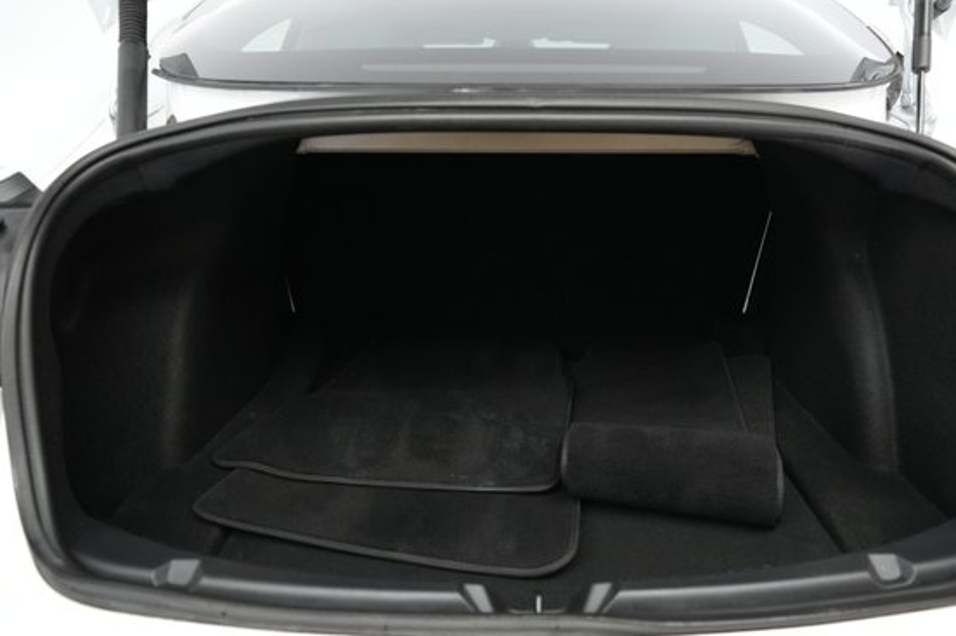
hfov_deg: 63.6
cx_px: 523
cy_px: 302
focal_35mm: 29
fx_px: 769
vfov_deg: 44.9
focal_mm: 25
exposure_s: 1/160
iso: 4000
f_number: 2.8
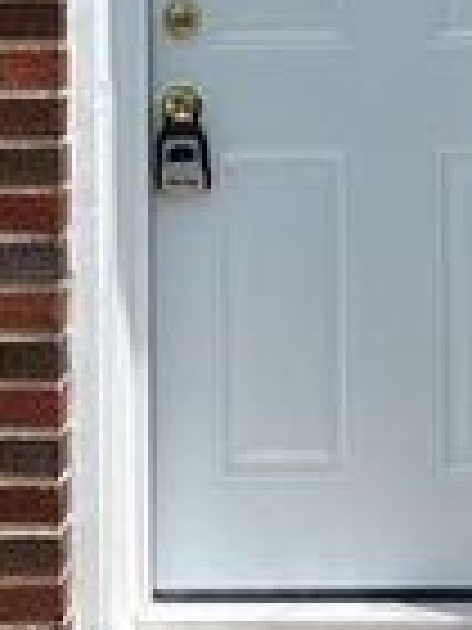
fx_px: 2254
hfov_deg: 11.9
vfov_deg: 15.7
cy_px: 34
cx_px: 364
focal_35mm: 124
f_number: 1.5
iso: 50
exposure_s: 1/3968
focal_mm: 5.7
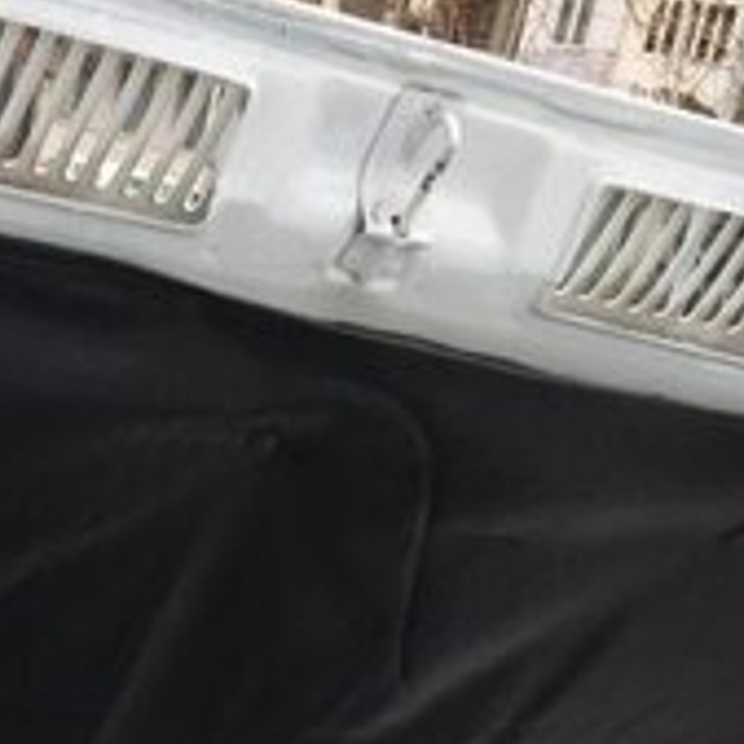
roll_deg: -13.2
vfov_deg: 16.1
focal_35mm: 100
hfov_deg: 17.3
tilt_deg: -21.2
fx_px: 2432
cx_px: 163
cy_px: 1076
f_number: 2.2
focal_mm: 4.15
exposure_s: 1/206
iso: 25
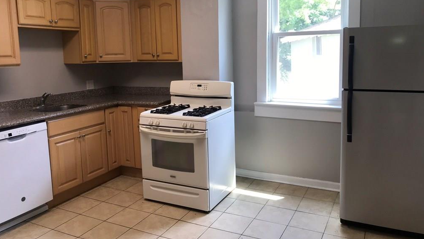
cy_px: 96
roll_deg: +2.4
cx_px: 213
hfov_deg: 62.6
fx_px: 349
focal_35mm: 31
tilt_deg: -7.0
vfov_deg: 37.6
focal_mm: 3.99
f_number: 1.8
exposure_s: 1/60
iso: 25
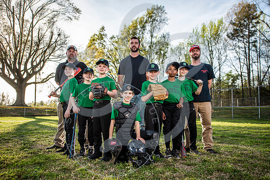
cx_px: 136
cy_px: 105
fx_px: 210
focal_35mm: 28
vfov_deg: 46.2
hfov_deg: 65.4
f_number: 4
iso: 160
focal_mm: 24
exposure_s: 1/1000
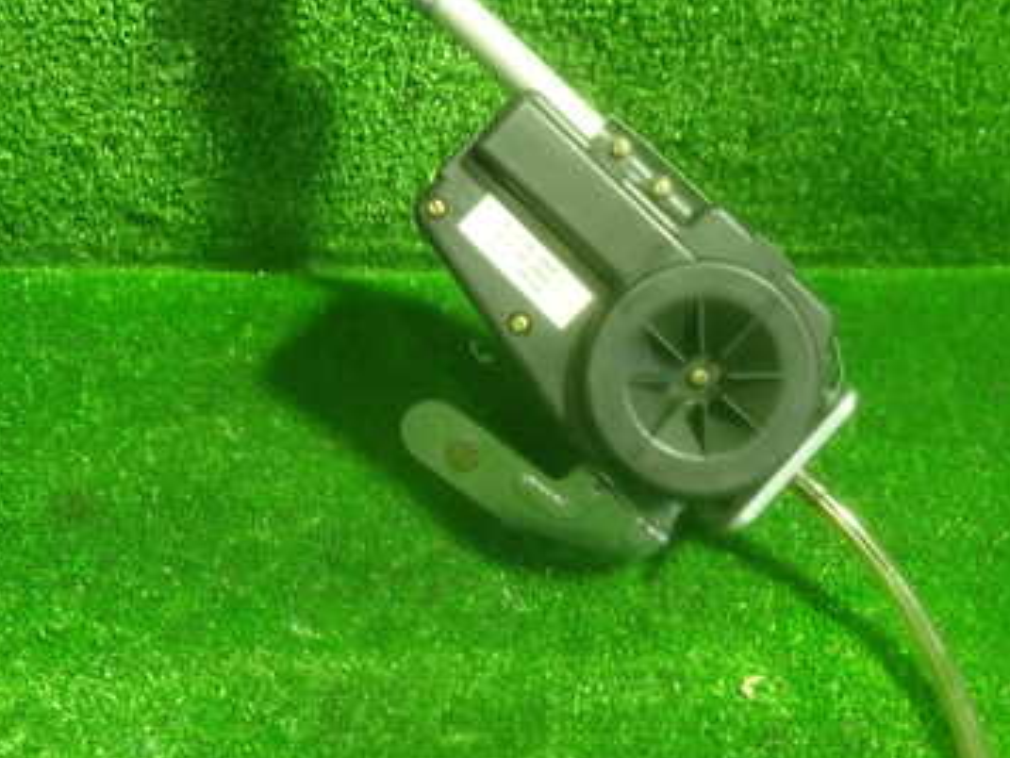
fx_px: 1226
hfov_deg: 44.6
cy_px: 385
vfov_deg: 34.4
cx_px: 603
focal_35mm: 42
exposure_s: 1/30
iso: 500
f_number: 2
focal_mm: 4.5
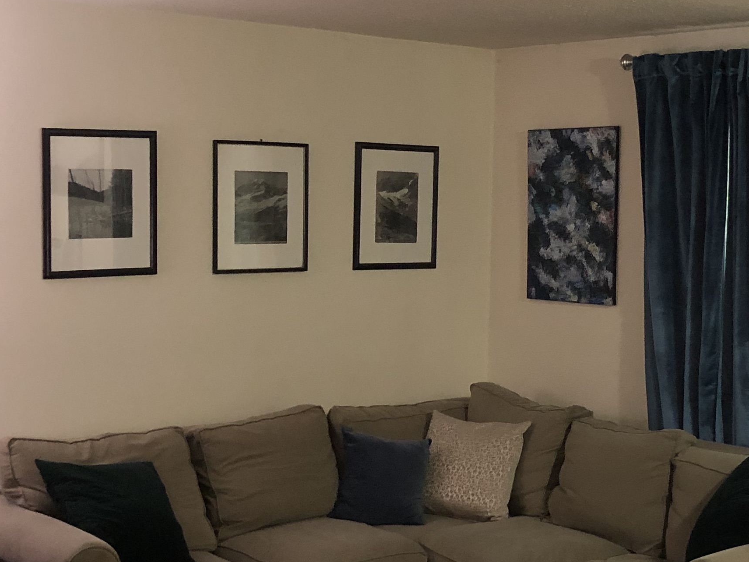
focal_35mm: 66
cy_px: 287
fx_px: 1428
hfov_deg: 29.0
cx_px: 552
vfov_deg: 22.3
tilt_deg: -4.3
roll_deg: -0.2
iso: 80
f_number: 1.8
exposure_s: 1/7
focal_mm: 3.99
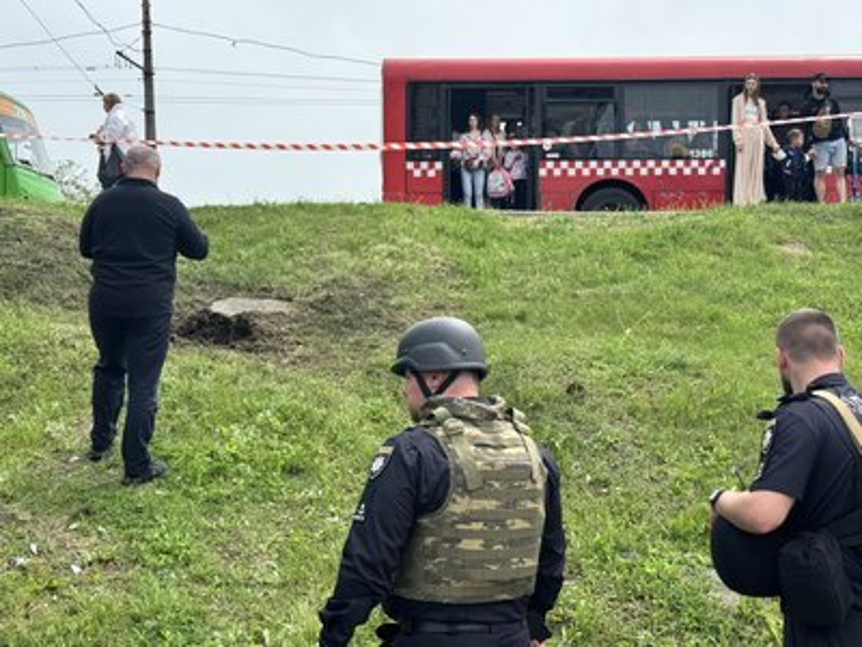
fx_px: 1195
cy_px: 324
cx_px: 431
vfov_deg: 30.3
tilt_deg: +0.7
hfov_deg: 39.7
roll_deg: +0.8
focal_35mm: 48
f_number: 1.78
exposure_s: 1/2833
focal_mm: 6.76
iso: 64
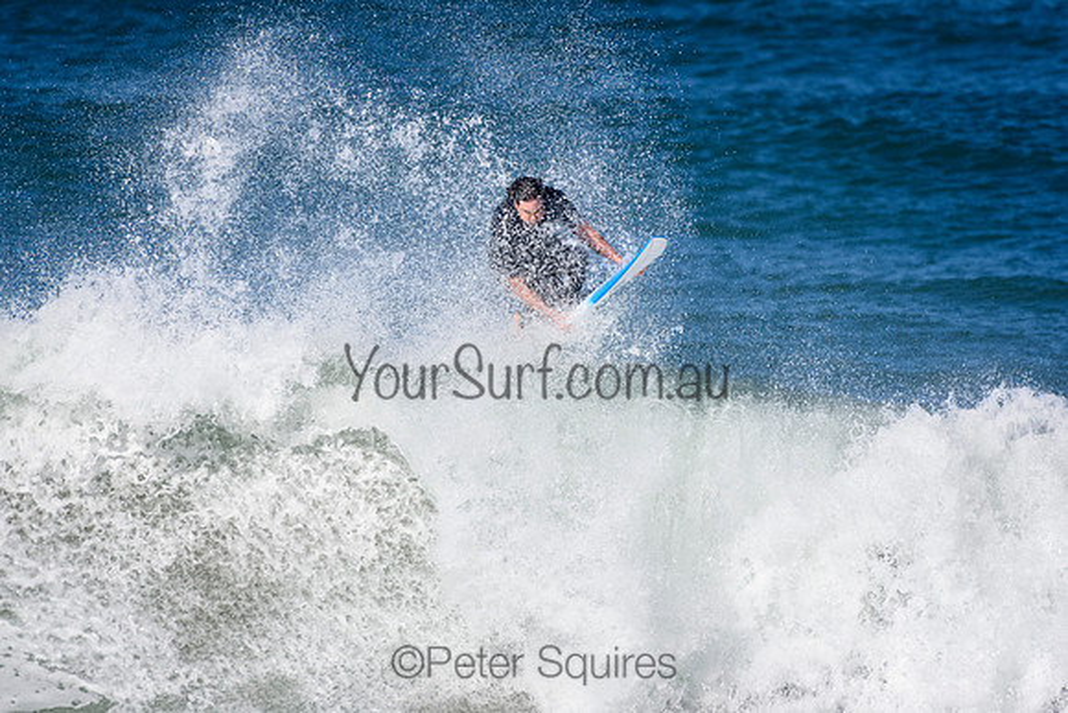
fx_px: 22257
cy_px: 356
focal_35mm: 750
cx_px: 534
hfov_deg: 2.7
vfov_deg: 1.8
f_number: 5.6
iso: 450
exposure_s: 1/4000
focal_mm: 500
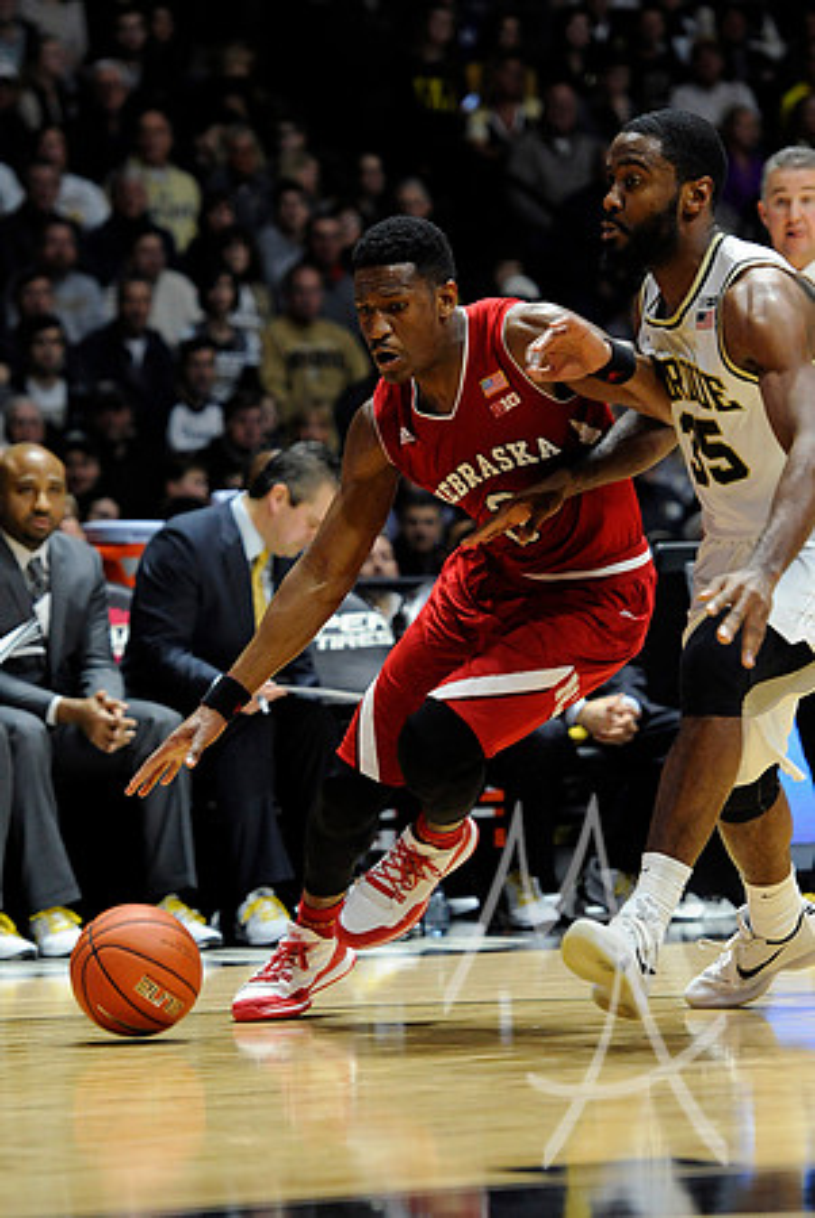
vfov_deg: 15.2
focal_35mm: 135
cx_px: 408
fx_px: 4573
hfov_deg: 10.2
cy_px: 609
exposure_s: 1/1000
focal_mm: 135
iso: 4000
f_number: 3.5
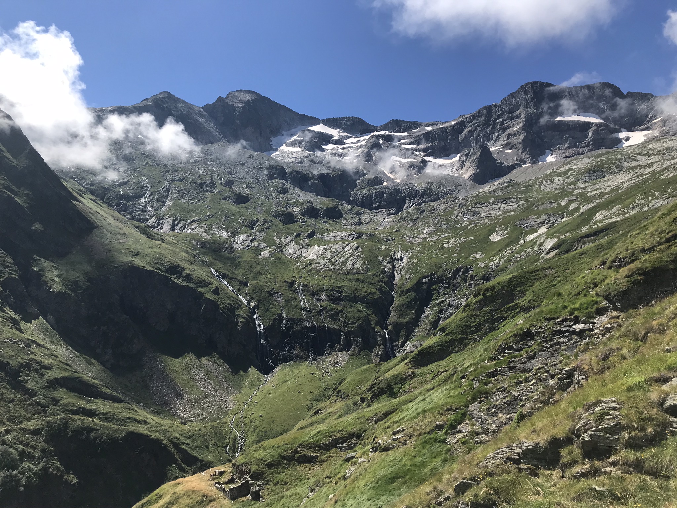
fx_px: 548
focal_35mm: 28
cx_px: 338
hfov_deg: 63.4
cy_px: 254
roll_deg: -2.4
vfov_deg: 49.7
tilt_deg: +9.6
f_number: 1.8
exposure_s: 1/2037
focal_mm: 3.99
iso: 20
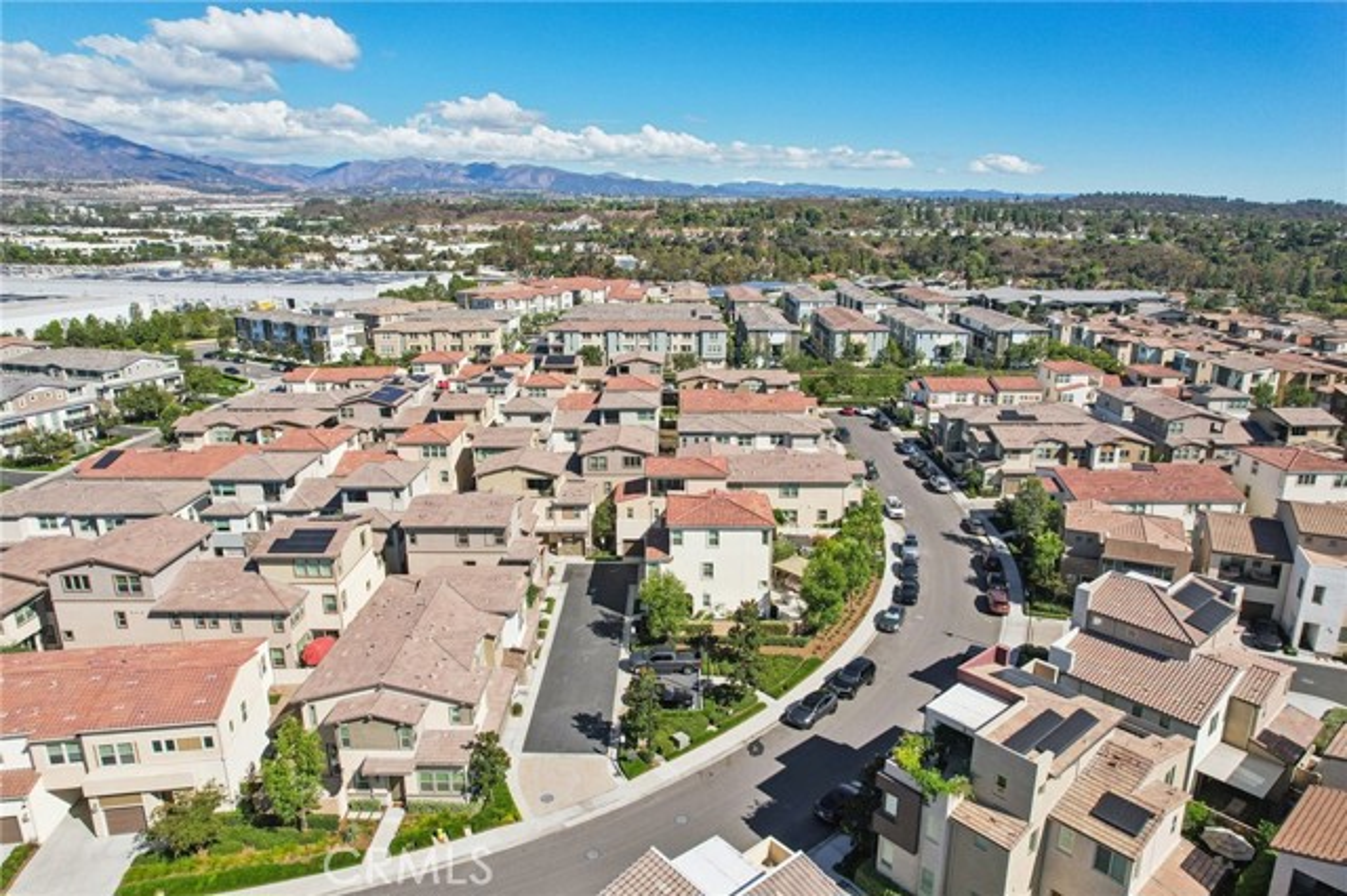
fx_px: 823
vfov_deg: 57.2
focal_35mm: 22
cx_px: 674
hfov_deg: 78.6
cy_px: 448
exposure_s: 1/3000
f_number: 2.8
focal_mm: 8.38
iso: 140
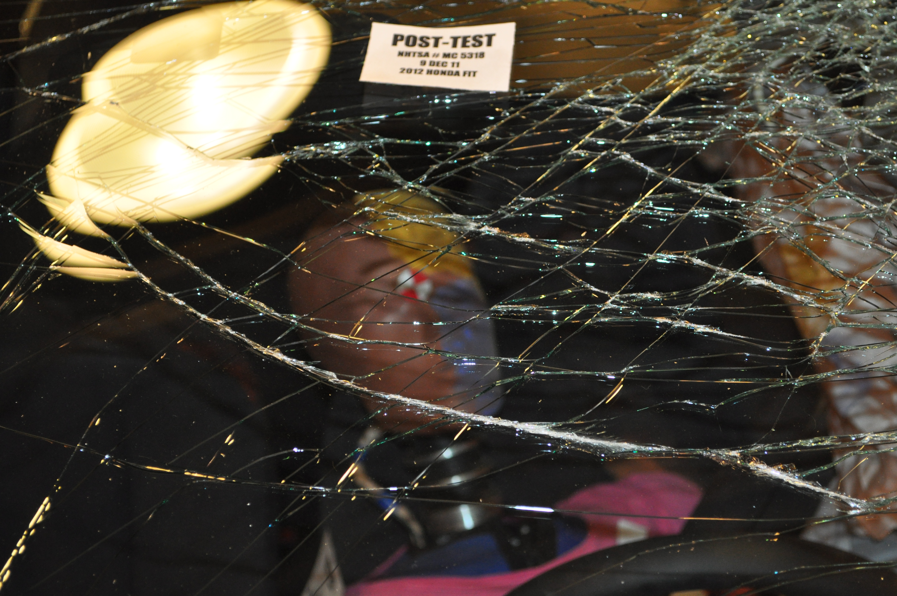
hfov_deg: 28.1
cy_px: 298
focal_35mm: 72
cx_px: 448
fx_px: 1792
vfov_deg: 18.9
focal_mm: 48
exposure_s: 1/60
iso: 800
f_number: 5.6
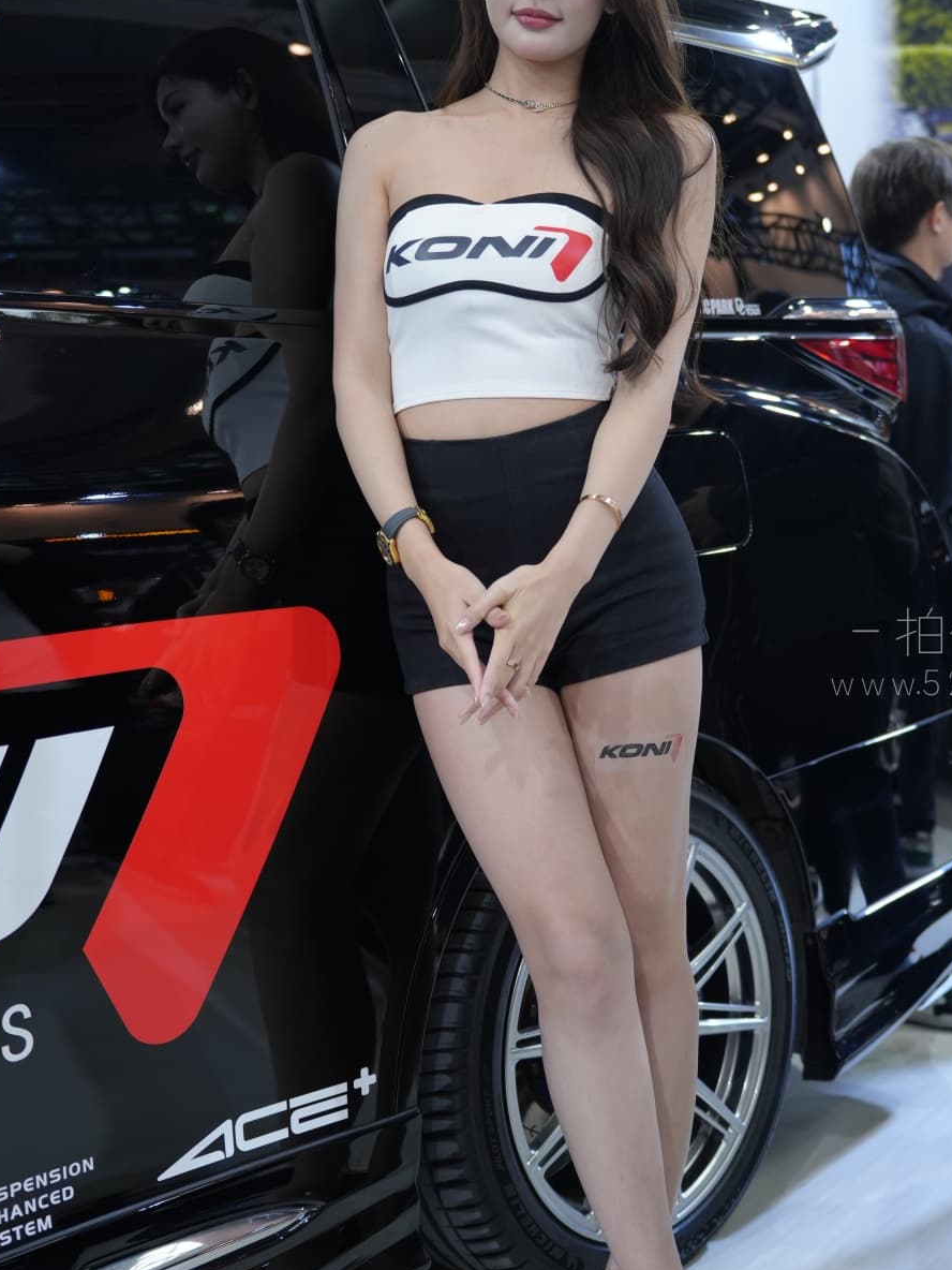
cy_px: 601
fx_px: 2122
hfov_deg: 25.2
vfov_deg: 33.3
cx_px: 595
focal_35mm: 58
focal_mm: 39.6
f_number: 2.8
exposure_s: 1/160
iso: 500
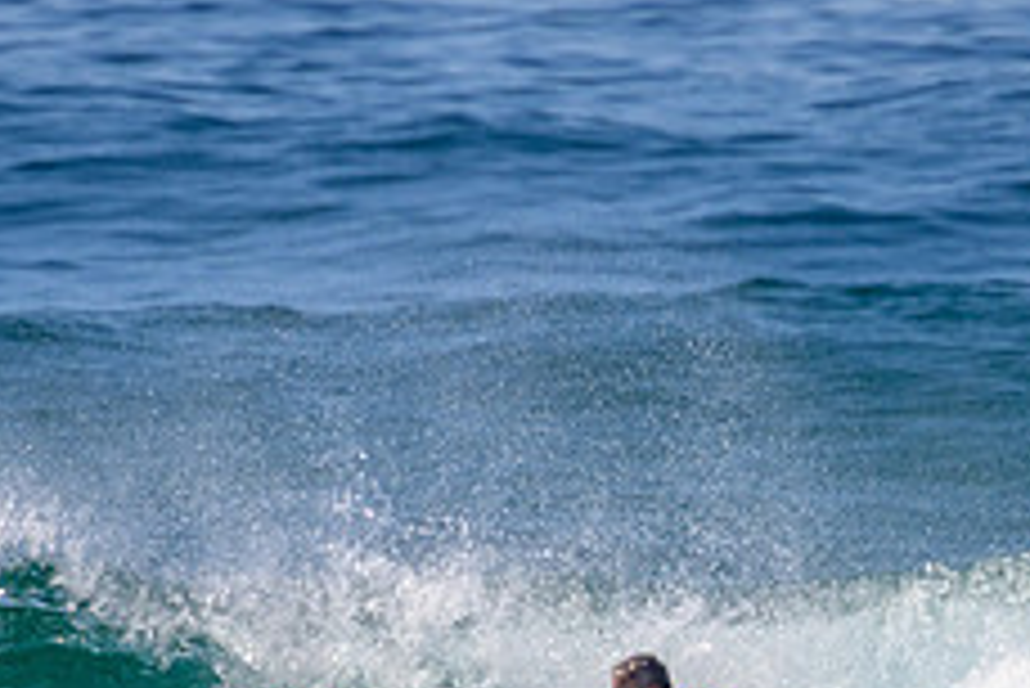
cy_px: 794
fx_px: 57915
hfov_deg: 1.0
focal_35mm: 2023
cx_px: 567
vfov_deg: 0.7
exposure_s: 1/2000
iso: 800
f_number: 11
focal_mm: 800
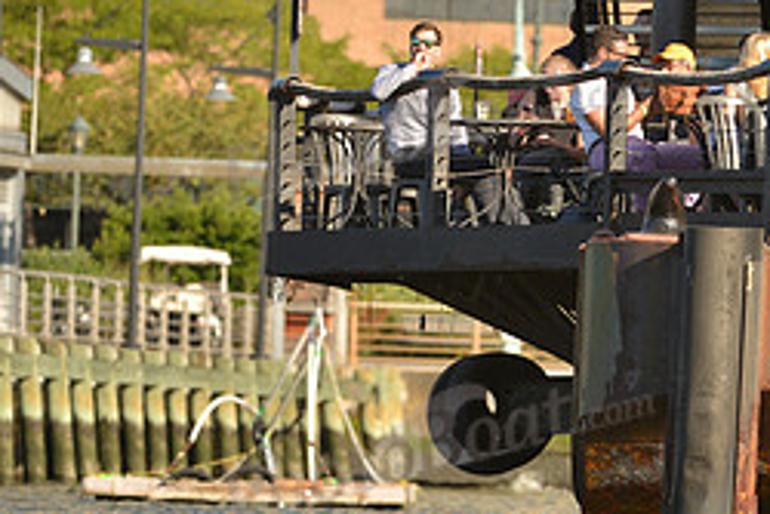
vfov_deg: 2.2
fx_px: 13418
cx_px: 816
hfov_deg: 3.3
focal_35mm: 627
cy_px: 245
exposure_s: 1/1000
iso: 200
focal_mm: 270
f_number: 4.5
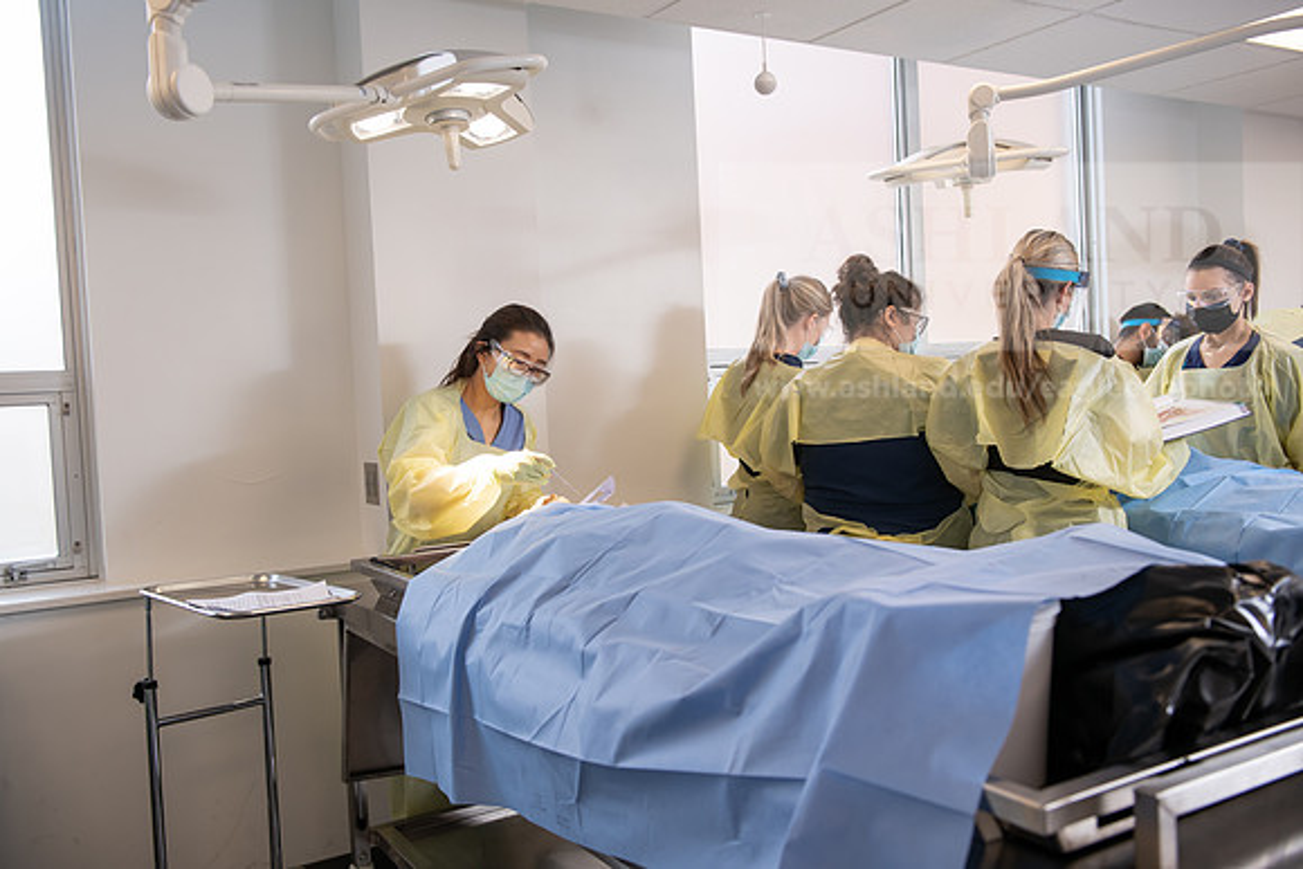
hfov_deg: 58.7
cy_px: 434
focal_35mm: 32
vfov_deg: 41.1
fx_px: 1158
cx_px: 652
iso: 400
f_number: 4
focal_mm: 32
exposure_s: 1/200
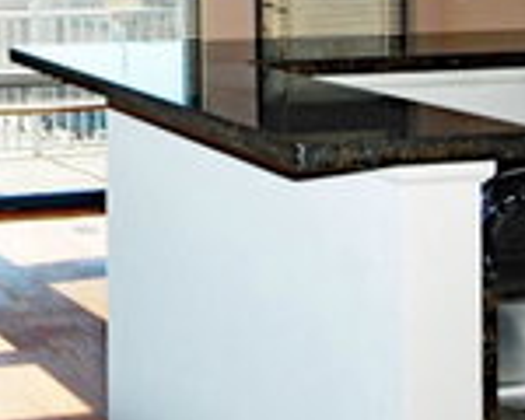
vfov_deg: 20.2
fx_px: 1119
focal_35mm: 72
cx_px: -117
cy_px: -54
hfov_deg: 23.9
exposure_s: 1/500
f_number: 5.6
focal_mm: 16
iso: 250
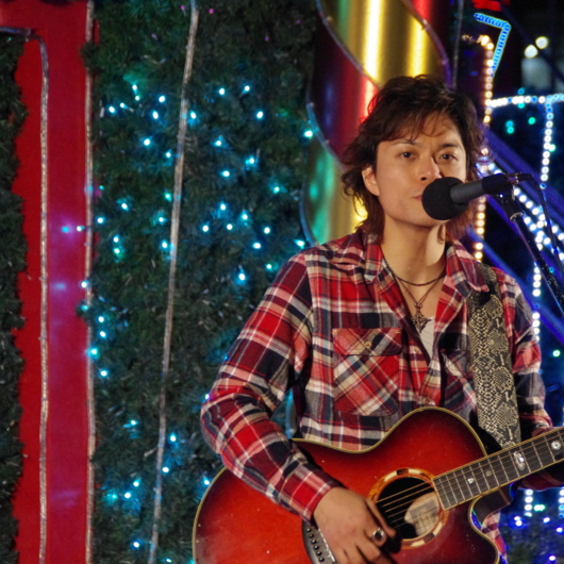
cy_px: 281
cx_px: 366
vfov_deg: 7.7
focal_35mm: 227
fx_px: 4184
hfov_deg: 7.7
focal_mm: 118
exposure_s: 1/160
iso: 3200
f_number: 5.6
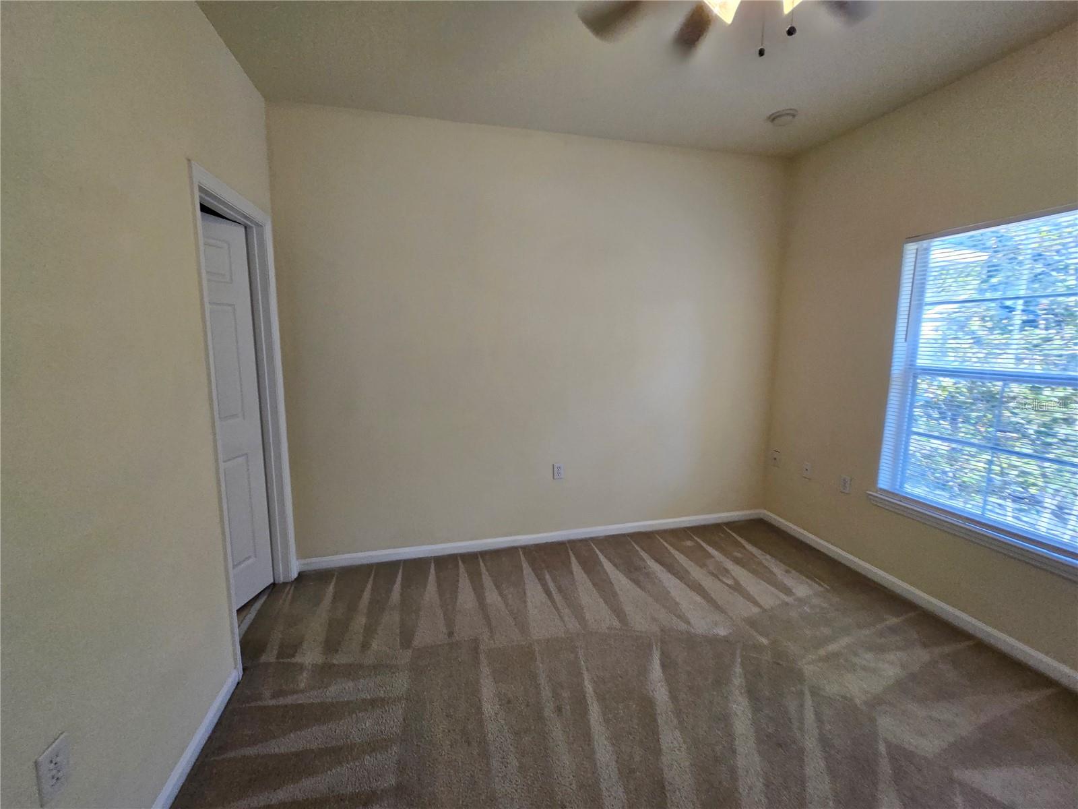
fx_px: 405
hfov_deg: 106.2
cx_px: 539
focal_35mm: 13
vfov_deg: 89.9
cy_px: 404
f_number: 2.2
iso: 80
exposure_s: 1/60
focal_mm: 1.7
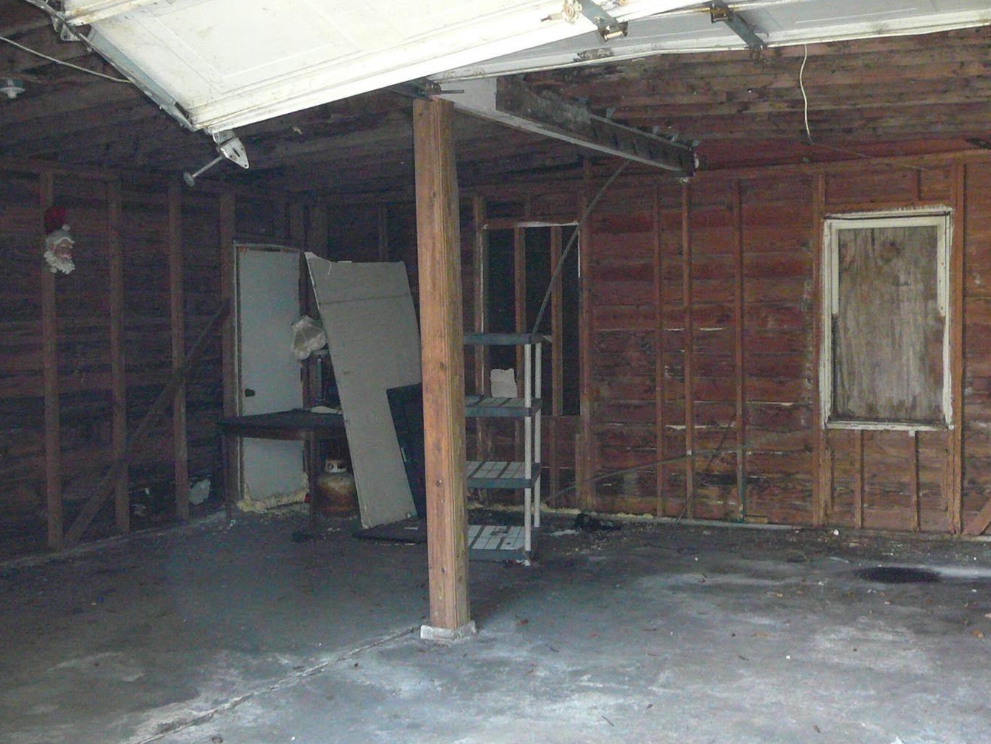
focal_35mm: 42
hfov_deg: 44.8
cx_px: 456
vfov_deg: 34.4
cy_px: 368
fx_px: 1203
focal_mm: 5.2
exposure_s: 1/30
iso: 400
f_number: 2.8
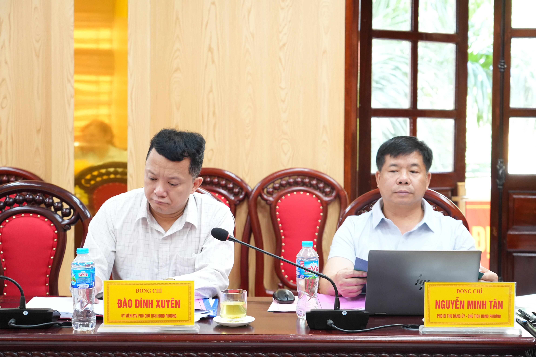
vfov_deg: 20.9
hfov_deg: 31.0
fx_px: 968
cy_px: 178
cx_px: 268
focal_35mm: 65
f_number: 4.5
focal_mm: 65
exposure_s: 1/100
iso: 3200
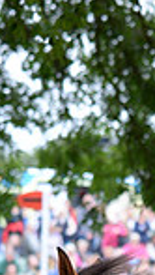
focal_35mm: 536
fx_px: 3905
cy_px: 483
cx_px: 247
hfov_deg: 2.3
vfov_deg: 4.0
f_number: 5.6
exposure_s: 1/1000
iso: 2000
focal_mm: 130
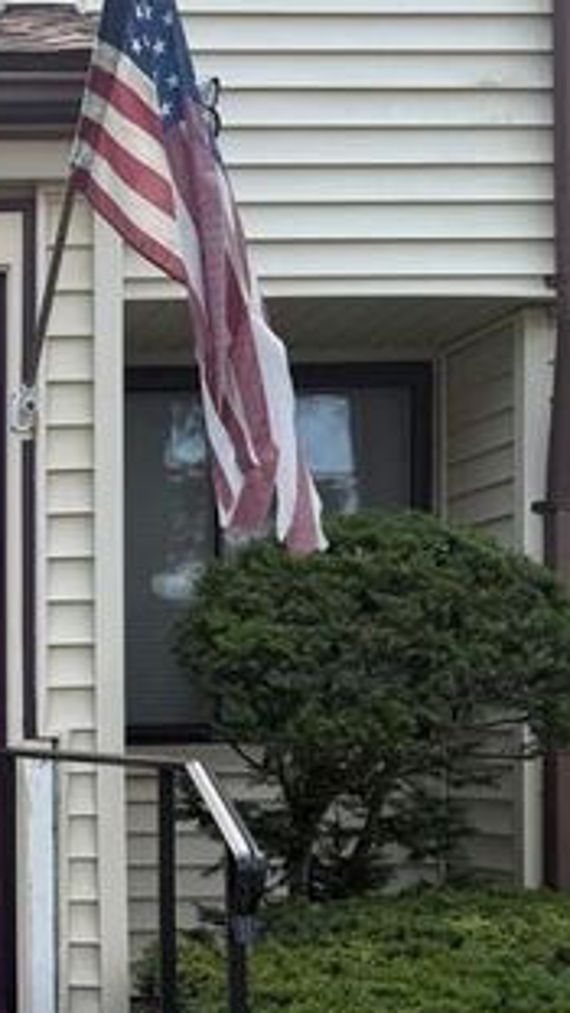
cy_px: 640
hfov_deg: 20.6
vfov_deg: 41.0
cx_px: -277
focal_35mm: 50
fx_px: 1343
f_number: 1.78
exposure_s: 1/532
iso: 80
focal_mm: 6.76
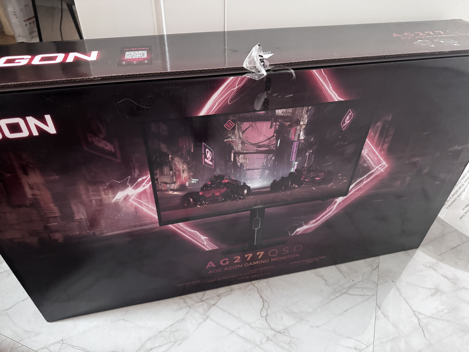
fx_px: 325
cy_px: 176
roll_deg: -0.5
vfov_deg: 56.8
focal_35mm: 24
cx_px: 234
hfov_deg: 71.6
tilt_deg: -40.9
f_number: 1.78
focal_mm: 6.76
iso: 1600
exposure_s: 1/28
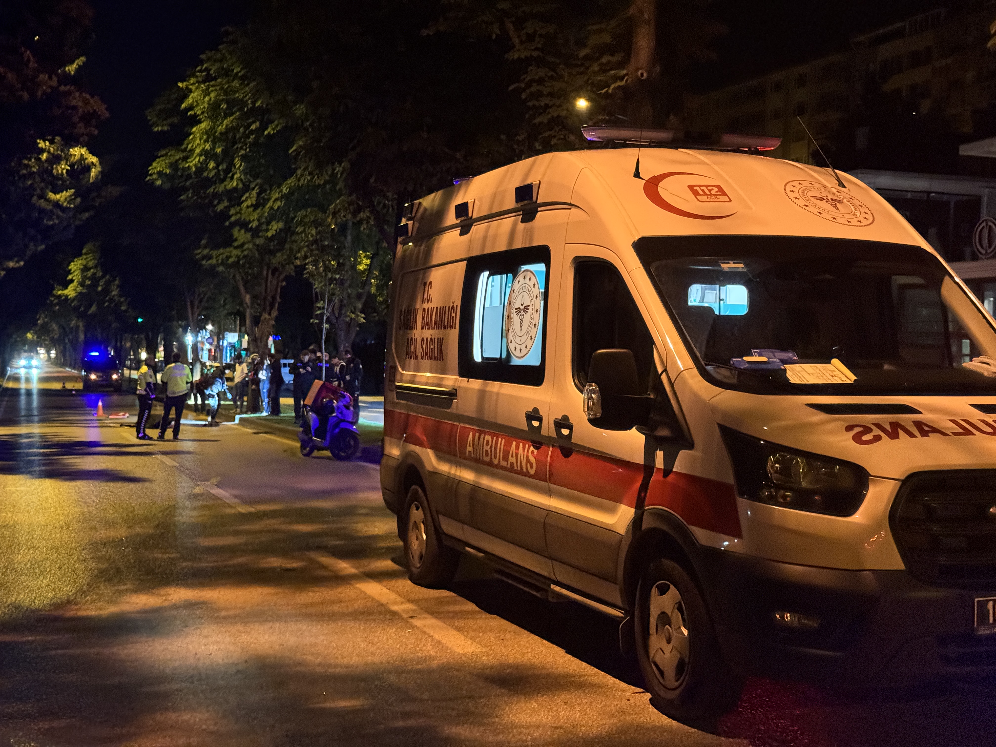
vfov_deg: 30.3
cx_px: 498
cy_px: 374
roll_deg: -1.7
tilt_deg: -0.2
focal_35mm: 48
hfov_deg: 39.7
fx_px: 1381
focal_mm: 6.76
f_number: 1.78
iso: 500
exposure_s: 1/25
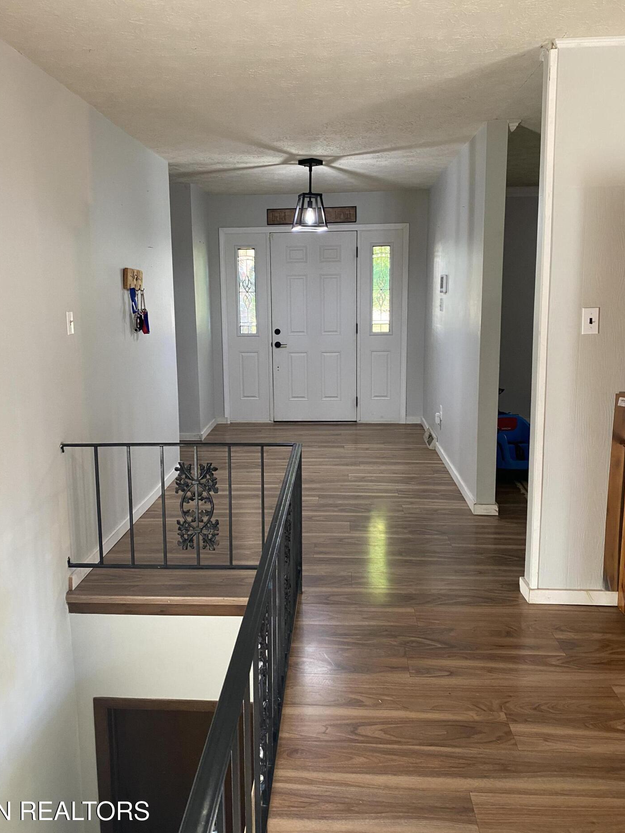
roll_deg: +0.3
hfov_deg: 49.7
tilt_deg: -7.7
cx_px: 296
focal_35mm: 28
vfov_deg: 63.4
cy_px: 404
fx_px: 674
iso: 320
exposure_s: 1/60
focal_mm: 4.25
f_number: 1.8
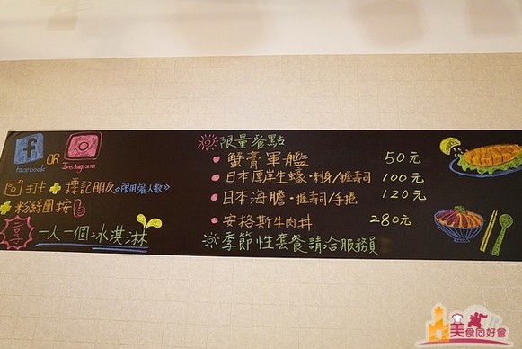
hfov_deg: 57.9
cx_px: 255
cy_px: 179
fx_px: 472
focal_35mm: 33
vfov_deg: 40.6
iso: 2500
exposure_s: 1/60
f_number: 4
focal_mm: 21
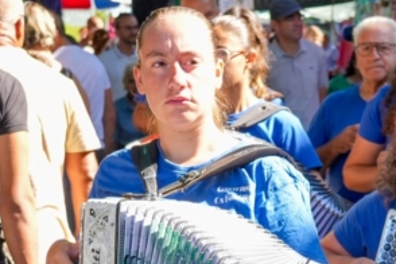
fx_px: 1155
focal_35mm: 105
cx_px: 283
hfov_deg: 19.4
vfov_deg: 12.8
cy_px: 286
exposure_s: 1/1600
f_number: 4
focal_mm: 30
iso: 1000
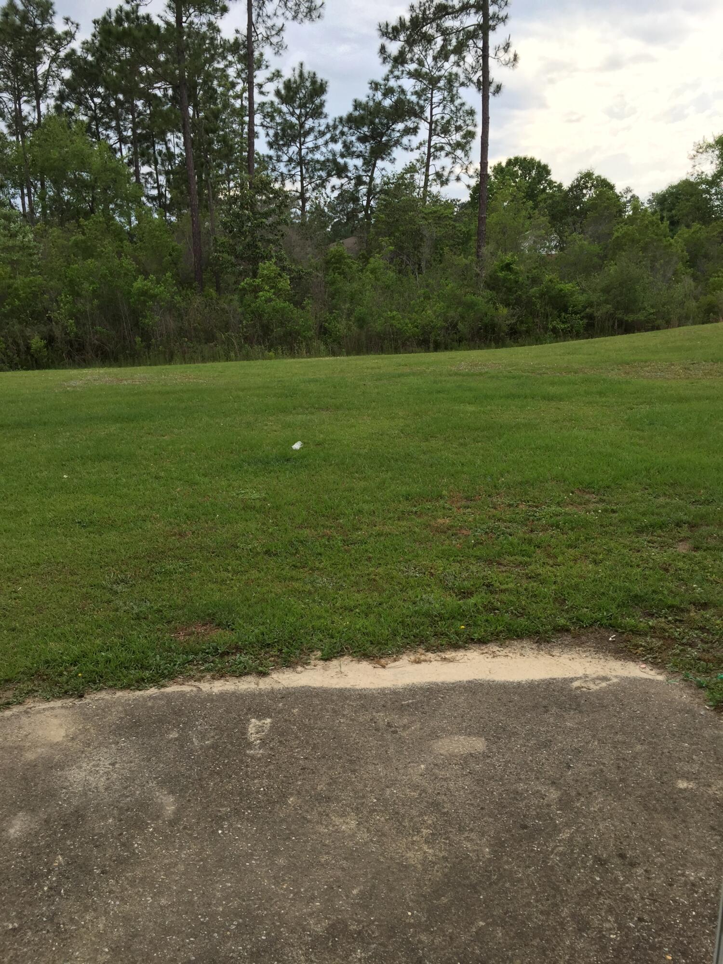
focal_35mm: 29
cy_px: 482
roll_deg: +0.8
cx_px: 362
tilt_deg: -11.8
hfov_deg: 48.2
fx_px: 808
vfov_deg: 61.7
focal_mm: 4.15
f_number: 2.2
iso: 32
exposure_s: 1/694
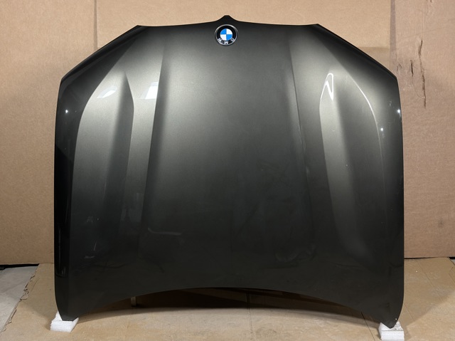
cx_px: 228
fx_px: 630
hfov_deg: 39.7
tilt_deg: -15.3
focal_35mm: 48
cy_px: 170
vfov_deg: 30.2
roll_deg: +0.7
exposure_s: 1/50
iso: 200
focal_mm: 6.86
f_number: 1.78
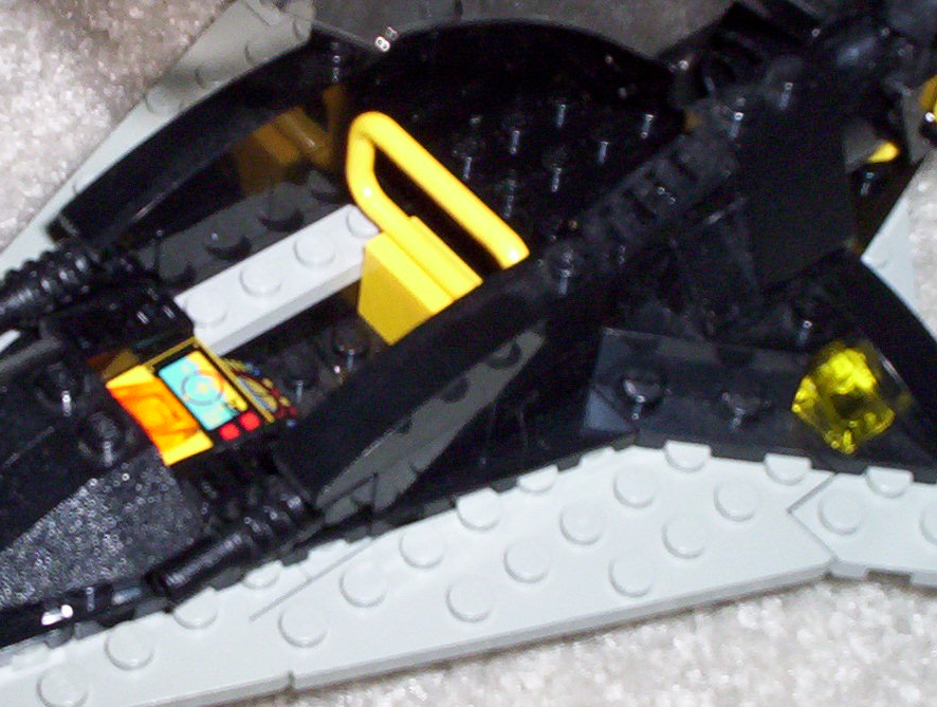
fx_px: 1899
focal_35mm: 70
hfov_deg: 27.6
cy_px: 262
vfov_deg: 21.1
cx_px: 373
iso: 140
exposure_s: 1/60
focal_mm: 4.99
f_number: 4.5
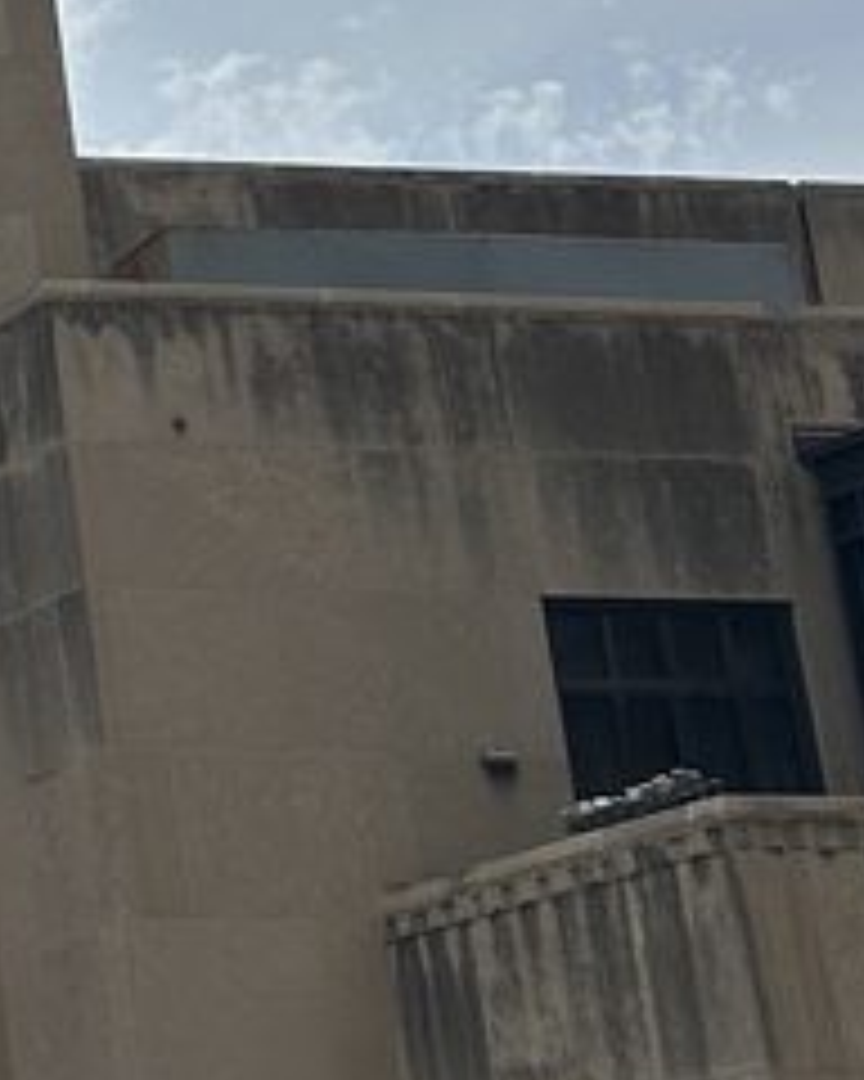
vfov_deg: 16.0
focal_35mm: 117
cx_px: -972
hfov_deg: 11.6
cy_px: -58
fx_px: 3740
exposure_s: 1/9709
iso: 80
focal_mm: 6.86
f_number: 1.78
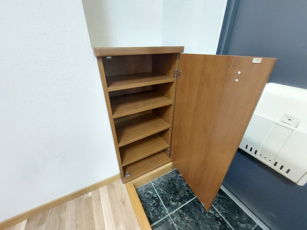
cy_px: 115
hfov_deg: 106.2
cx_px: 154
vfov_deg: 89.9
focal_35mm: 13
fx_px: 115
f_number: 2.2
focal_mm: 1.74
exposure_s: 1/20
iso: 800
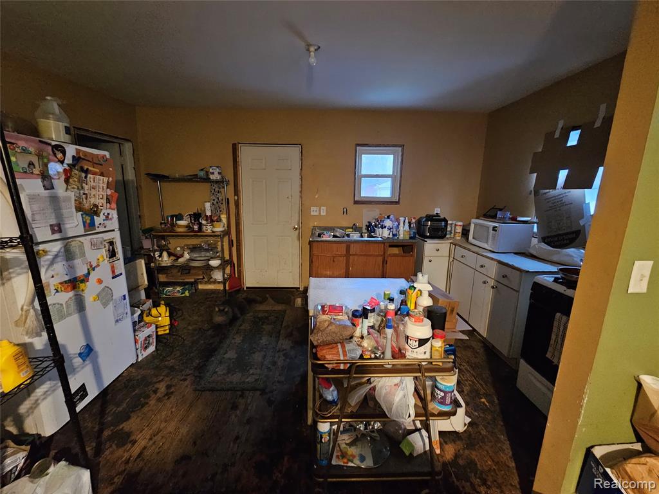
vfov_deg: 89.9
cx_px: 330
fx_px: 247
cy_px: 247
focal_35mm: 13
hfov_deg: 106.2
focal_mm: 2.2
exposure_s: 1/24
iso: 1000
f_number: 2.2
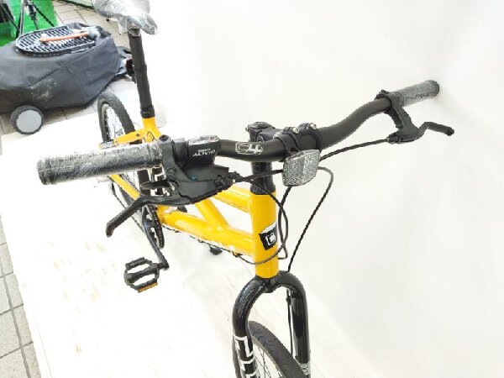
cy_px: 189
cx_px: 252
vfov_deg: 51.4
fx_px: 393
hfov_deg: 65.3
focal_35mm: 27
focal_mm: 4.71
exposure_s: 1/400
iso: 638
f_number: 1.79
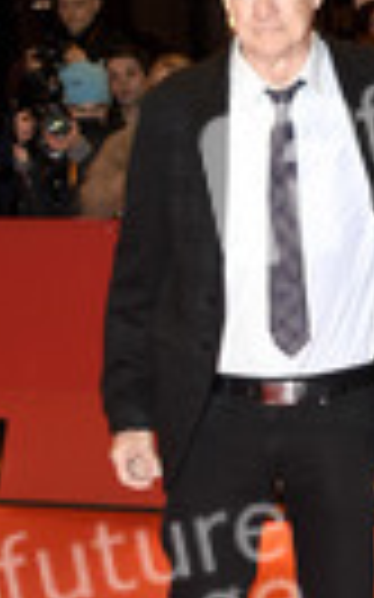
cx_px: 563
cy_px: 387
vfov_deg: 22.5
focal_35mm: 92
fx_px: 1502
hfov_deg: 13.4
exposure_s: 1/250
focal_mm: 20
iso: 640
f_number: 5
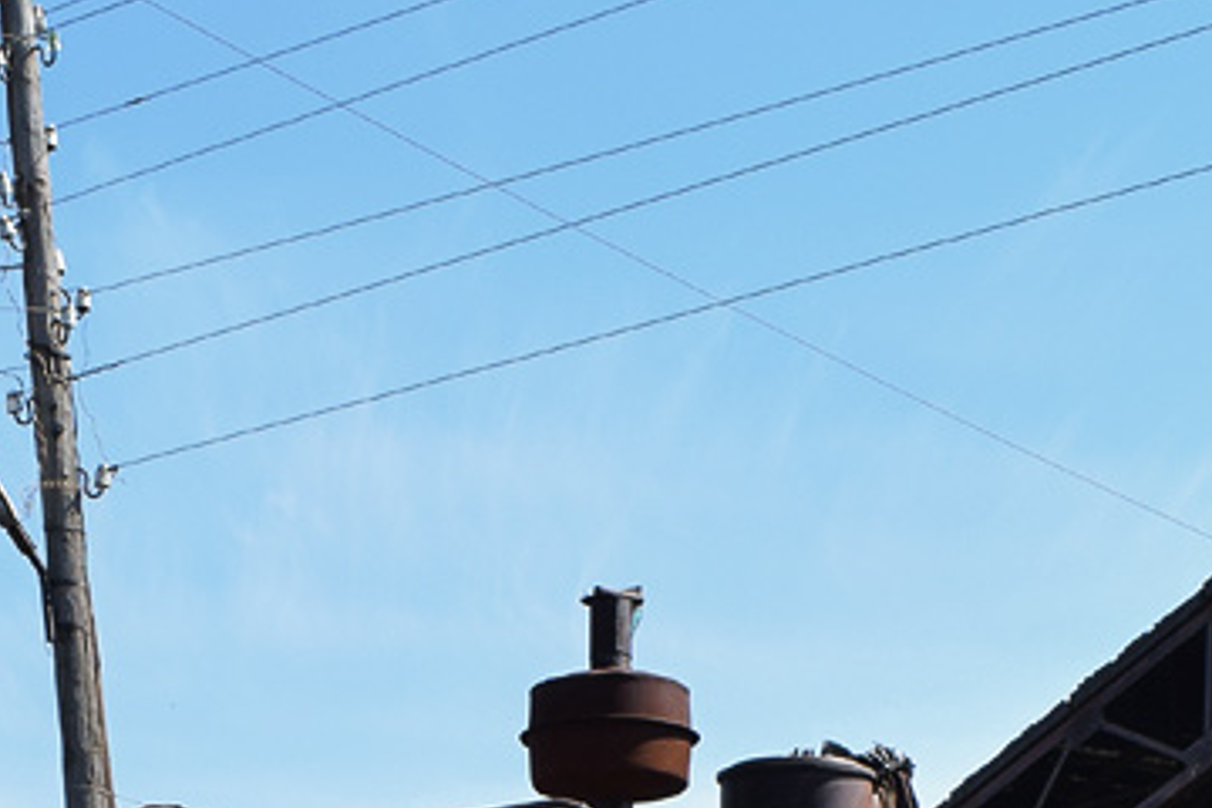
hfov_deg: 20.4
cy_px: 1303
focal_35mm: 100
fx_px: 3366
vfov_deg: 12.8
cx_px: 609
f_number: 8
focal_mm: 20
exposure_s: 1/250
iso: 200
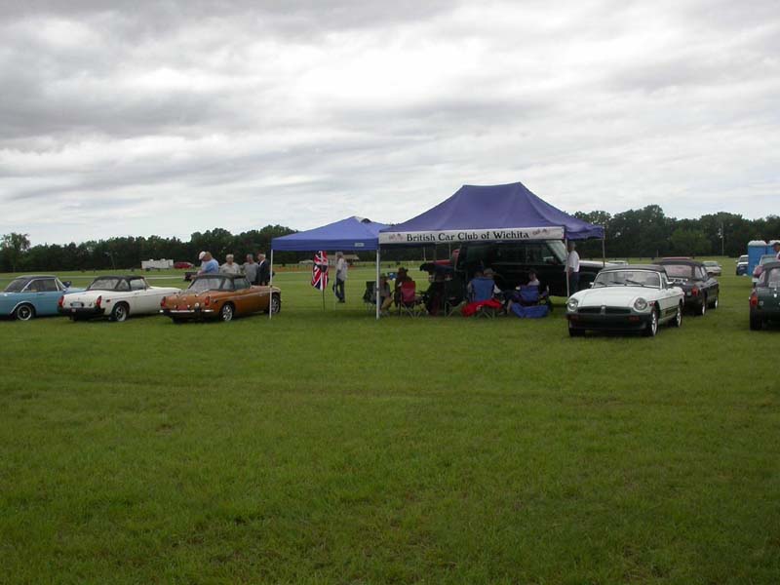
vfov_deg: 37.7
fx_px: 856
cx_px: 390
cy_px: 292
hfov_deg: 49.0
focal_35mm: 38
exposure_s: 1/277
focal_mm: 7.85
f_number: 6.7
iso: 100
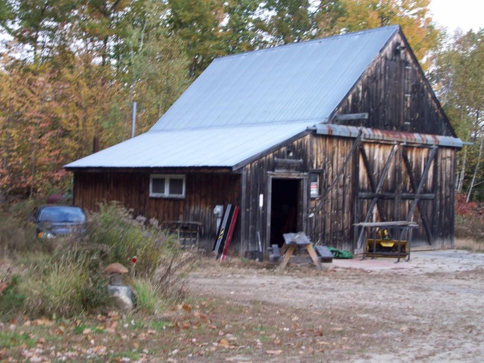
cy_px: 182
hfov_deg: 36.2
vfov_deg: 27.5
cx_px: 242
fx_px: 741
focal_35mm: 53
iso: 64
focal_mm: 8.8
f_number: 3.6
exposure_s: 1/96.4
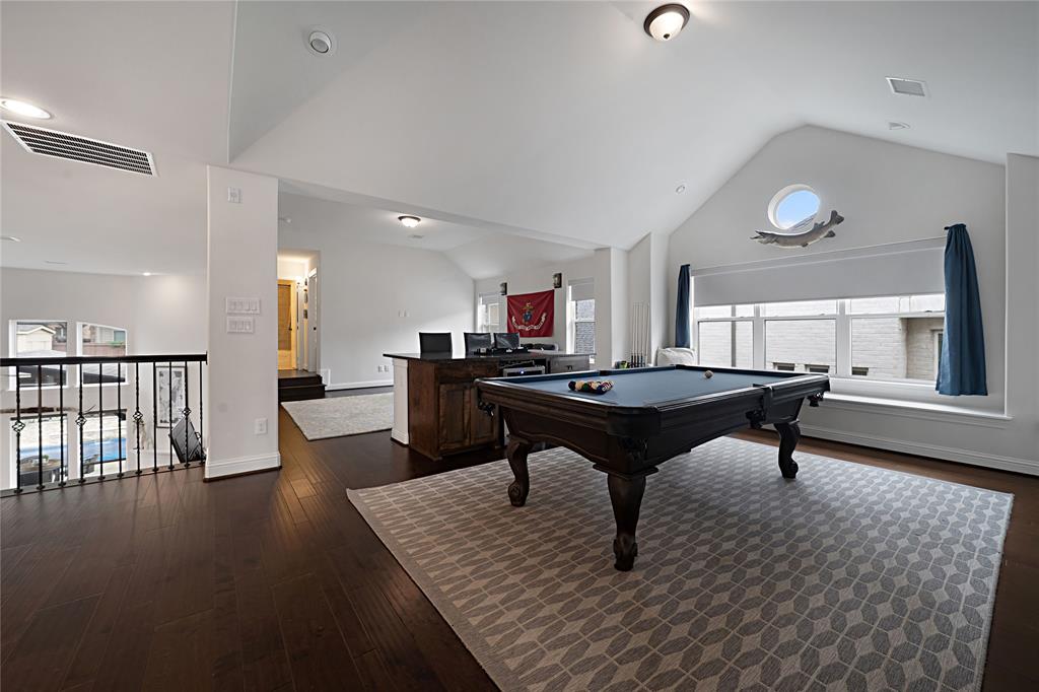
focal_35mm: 14
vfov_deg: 81.2
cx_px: 520
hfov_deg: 104.3
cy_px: 346
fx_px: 404
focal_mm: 14
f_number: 9
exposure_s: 1/6
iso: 500
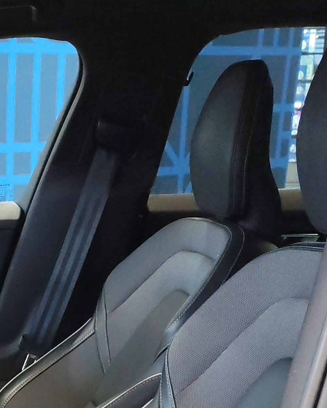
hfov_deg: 13.8
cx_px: -129
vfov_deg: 17.4
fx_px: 1282
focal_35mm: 106
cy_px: 476
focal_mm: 6.12
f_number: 1.9
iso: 1250
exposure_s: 1/100
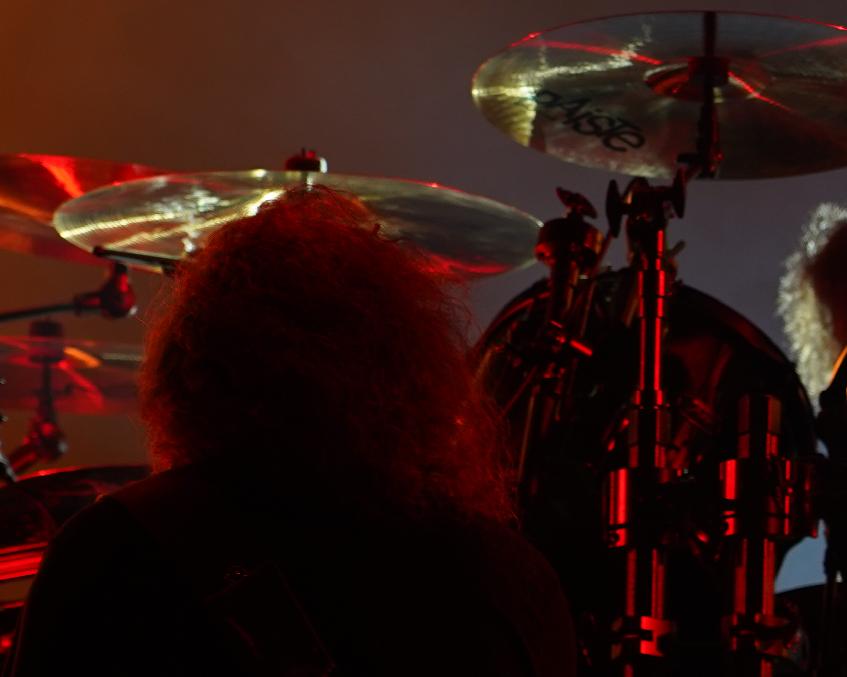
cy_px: 743
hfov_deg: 5.5
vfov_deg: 4.4
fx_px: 8874
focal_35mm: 354
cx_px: 278
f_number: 4
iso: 640
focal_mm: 105
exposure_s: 1/125
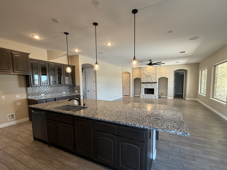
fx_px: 105
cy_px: 92
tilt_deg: -5.5
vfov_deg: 77.9
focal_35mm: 16
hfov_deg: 94.4
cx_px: 121
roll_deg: +0.5
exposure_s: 1/120
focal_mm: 2.22
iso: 250
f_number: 2.2
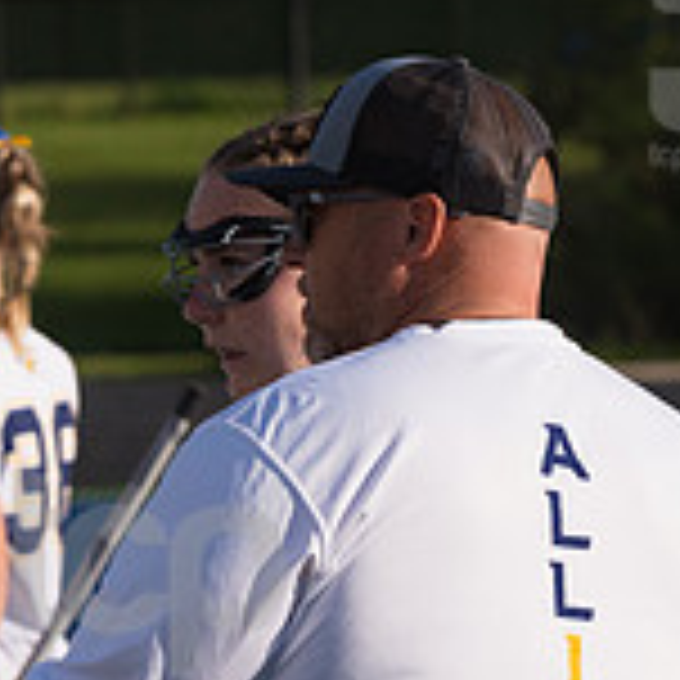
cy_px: 630
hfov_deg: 2.9
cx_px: 149
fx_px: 13535
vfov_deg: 2.9
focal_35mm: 609
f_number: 5.6
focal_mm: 125
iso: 250
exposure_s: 1/1600
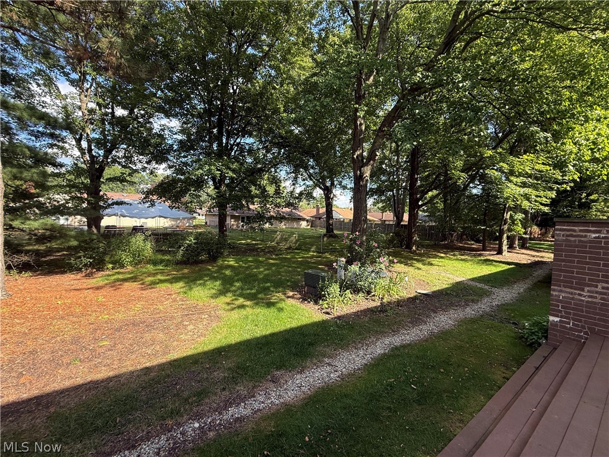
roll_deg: -1.6
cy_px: 228
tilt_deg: -1.3
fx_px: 246
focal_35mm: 14
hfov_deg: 102.1
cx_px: 304
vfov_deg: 85.7
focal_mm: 2.22
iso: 64
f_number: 2.2
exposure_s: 1/390
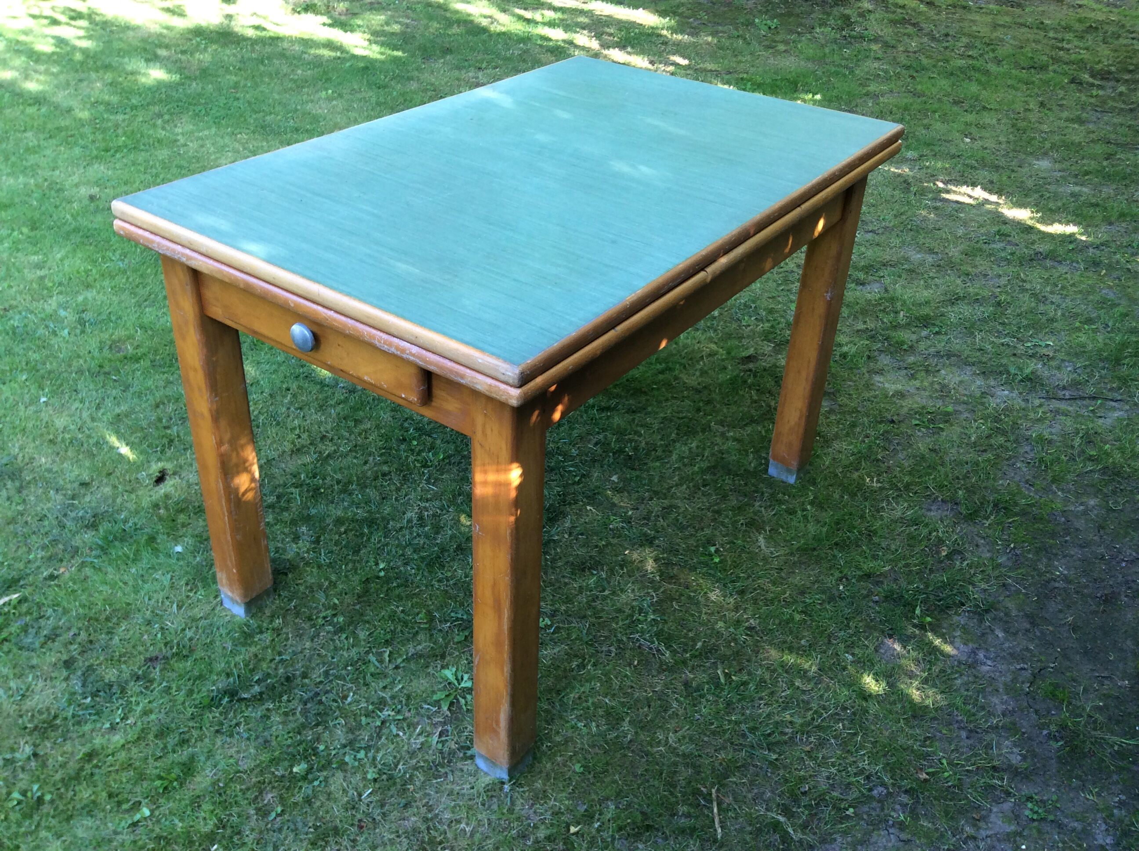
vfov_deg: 44.1
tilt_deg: -34.6
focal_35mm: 32
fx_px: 1051
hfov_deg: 56.9
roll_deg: -1.9
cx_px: 570
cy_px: 426
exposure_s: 1/50
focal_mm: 3.3
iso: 40
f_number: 2.4
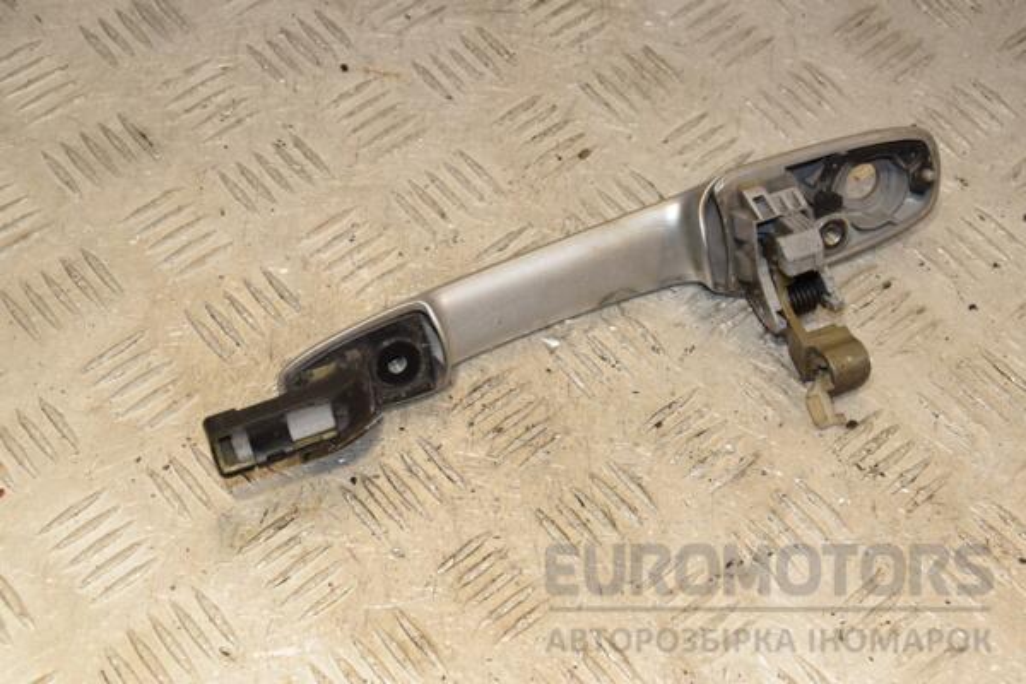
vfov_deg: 21.6
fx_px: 1795
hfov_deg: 31.9
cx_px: 513
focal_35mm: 63
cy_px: 342
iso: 800
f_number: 9
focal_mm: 42
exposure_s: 1/200
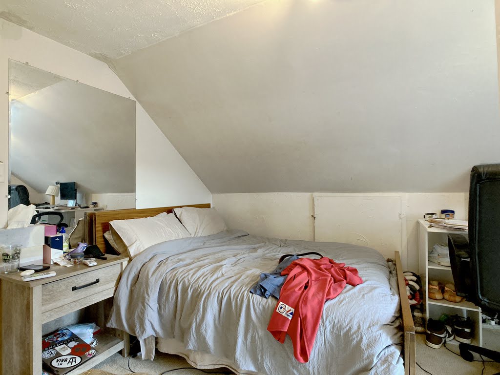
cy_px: 188
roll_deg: +0.5
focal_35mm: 28
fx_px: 404
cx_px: 250
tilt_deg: +1.3
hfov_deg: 63.4
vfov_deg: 49.7
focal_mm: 3.99
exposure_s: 1/59
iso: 250
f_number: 1.8
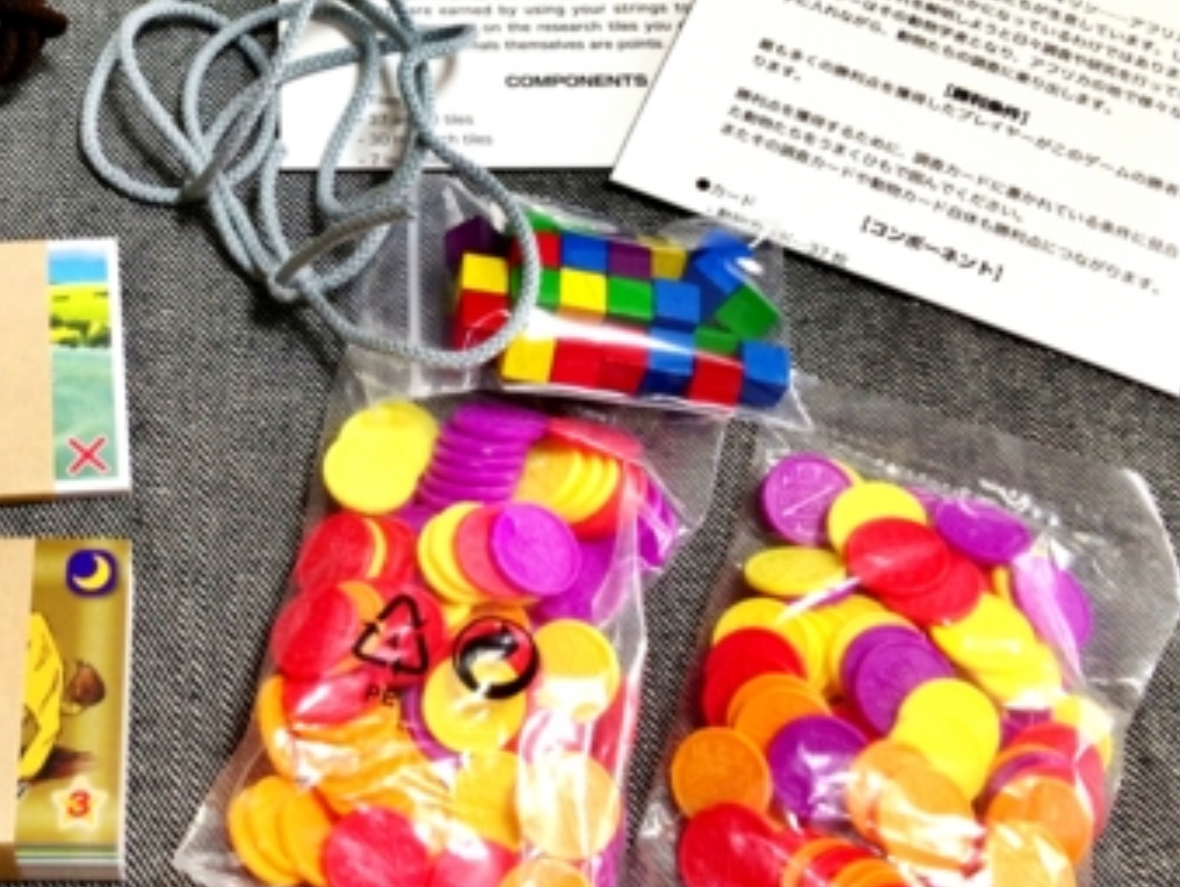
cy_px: 257
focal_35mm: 66
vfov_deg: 22.2
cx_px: 212
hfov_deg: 28.6
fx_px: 2252
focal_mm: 4.28
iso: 50
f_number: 2.4
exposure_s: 1/20
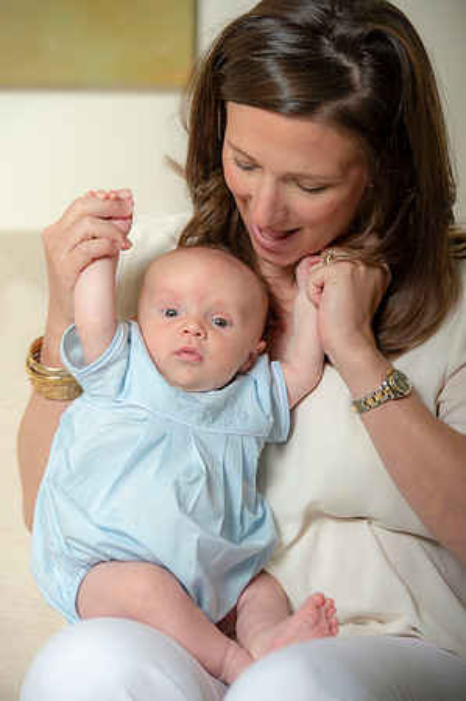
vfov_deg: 16.8
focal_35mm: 122
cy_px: 350
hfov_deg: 11.2
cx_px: 233
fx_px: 2374
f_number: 4.5
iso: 250
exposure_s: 1/200
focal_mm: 122
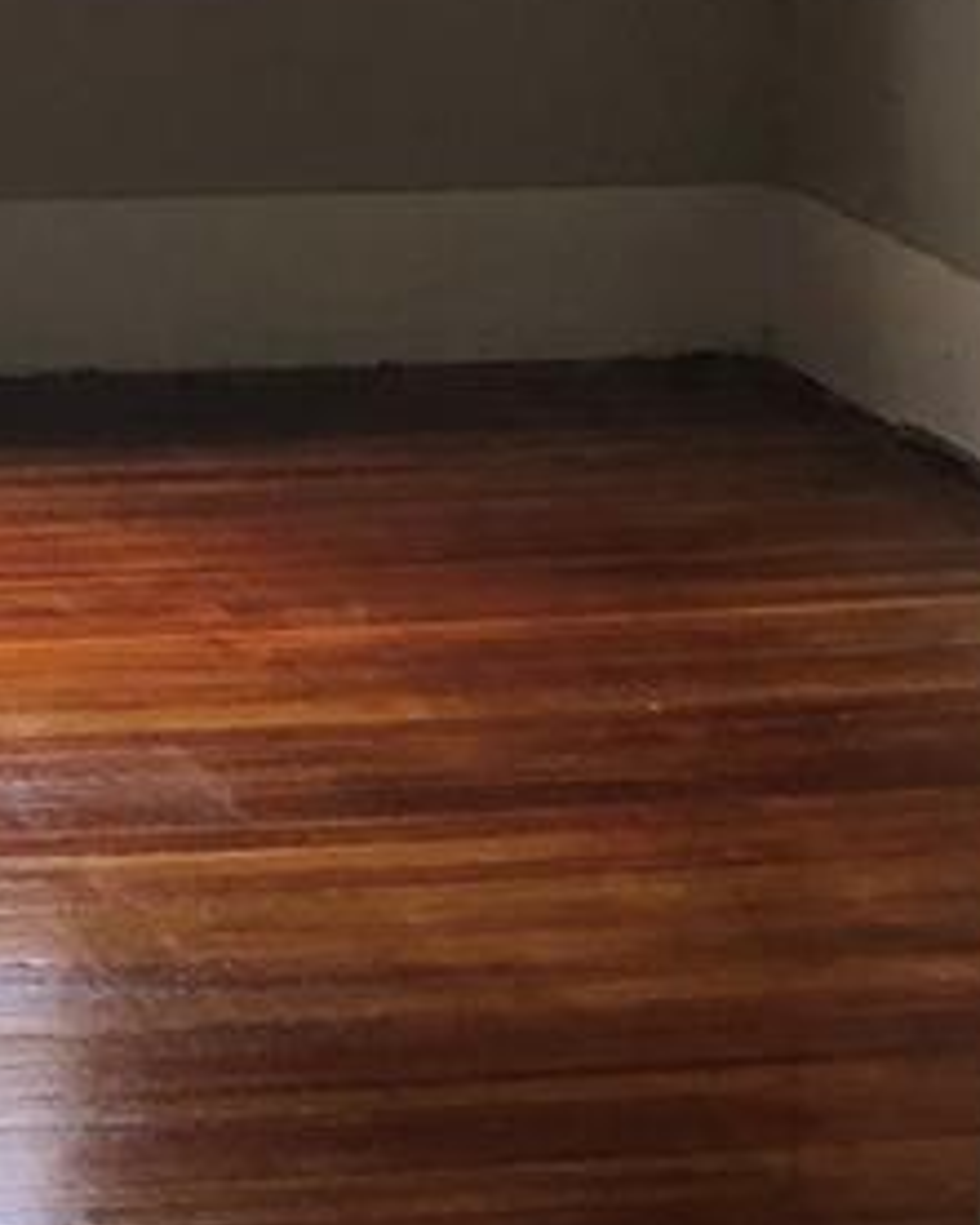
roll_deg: -1.0
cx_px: -940
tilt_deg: -14.2
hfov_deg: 9.5
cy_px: 217
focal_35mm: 152
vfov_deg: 12.6
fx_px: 5508
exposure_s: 1/120
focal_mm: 4
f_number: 1.8
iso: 40
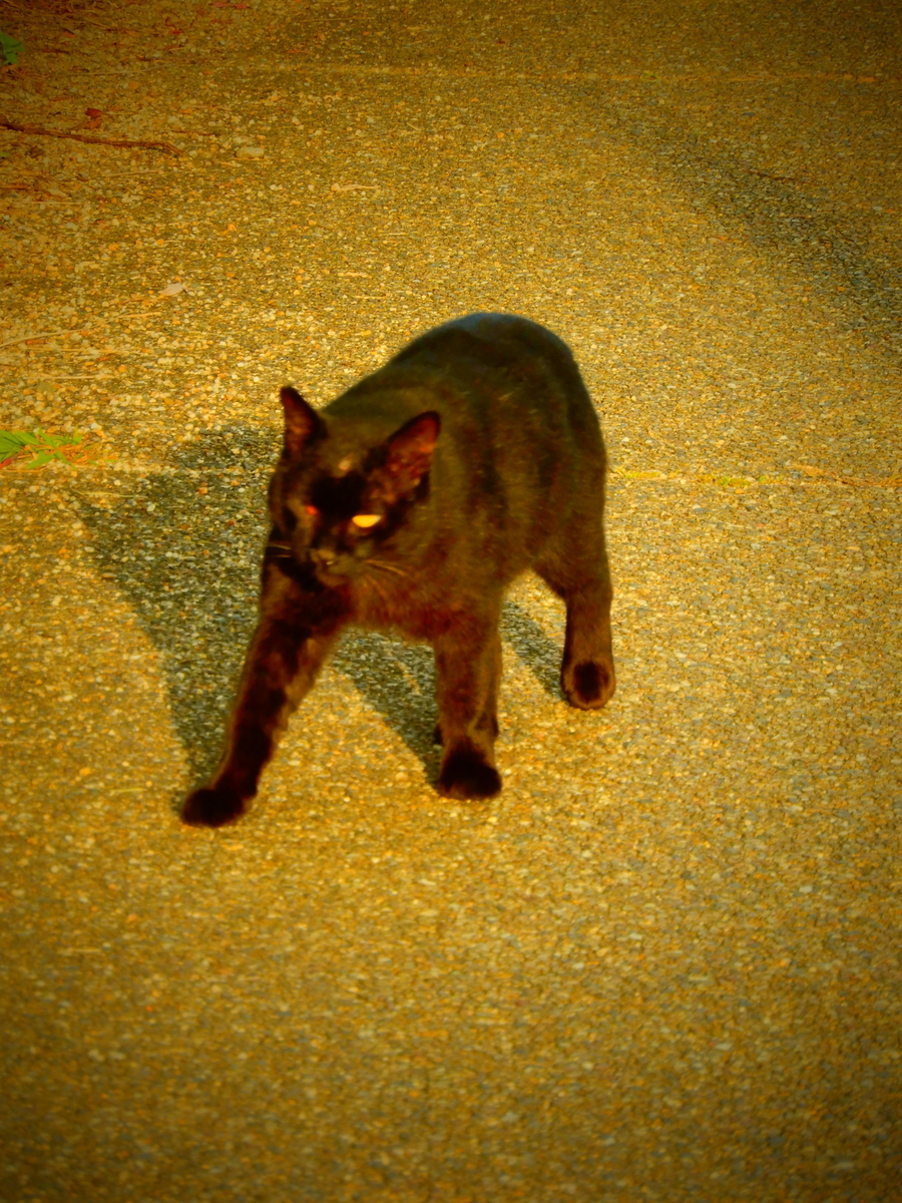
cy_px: 602
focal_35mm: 350
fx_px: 12160
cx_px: 451
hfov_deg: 4.2
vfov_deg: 5.7
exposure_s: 1/125
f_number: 6.3
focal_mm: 62.4
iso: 250
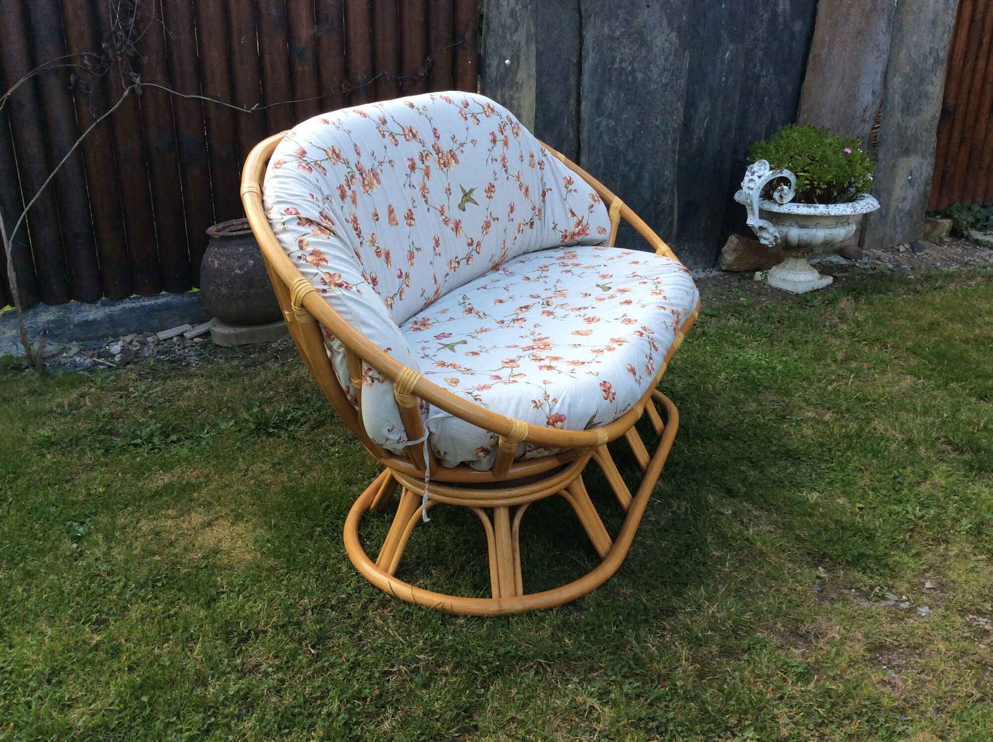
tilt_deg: -22.5
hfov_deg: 56.9
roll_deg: +0.4
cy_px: 371
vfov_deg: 44.1
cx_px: 496
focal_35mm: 32
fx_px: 917
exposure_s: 1/132
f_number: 2.4
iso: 32
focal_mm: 3.3
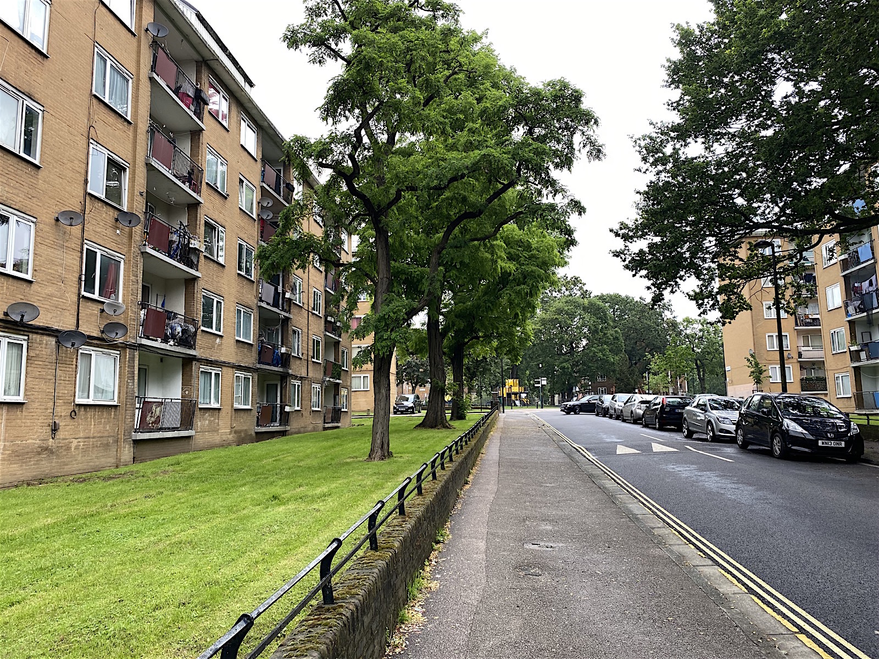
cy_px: 330
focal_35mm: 26
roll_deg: +0.8
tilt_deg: +8.1
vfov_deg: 53.1
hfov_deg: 67.3
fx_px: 660
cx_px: 440
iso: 32
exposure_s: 1/499
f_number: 1.8
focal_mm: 4.25
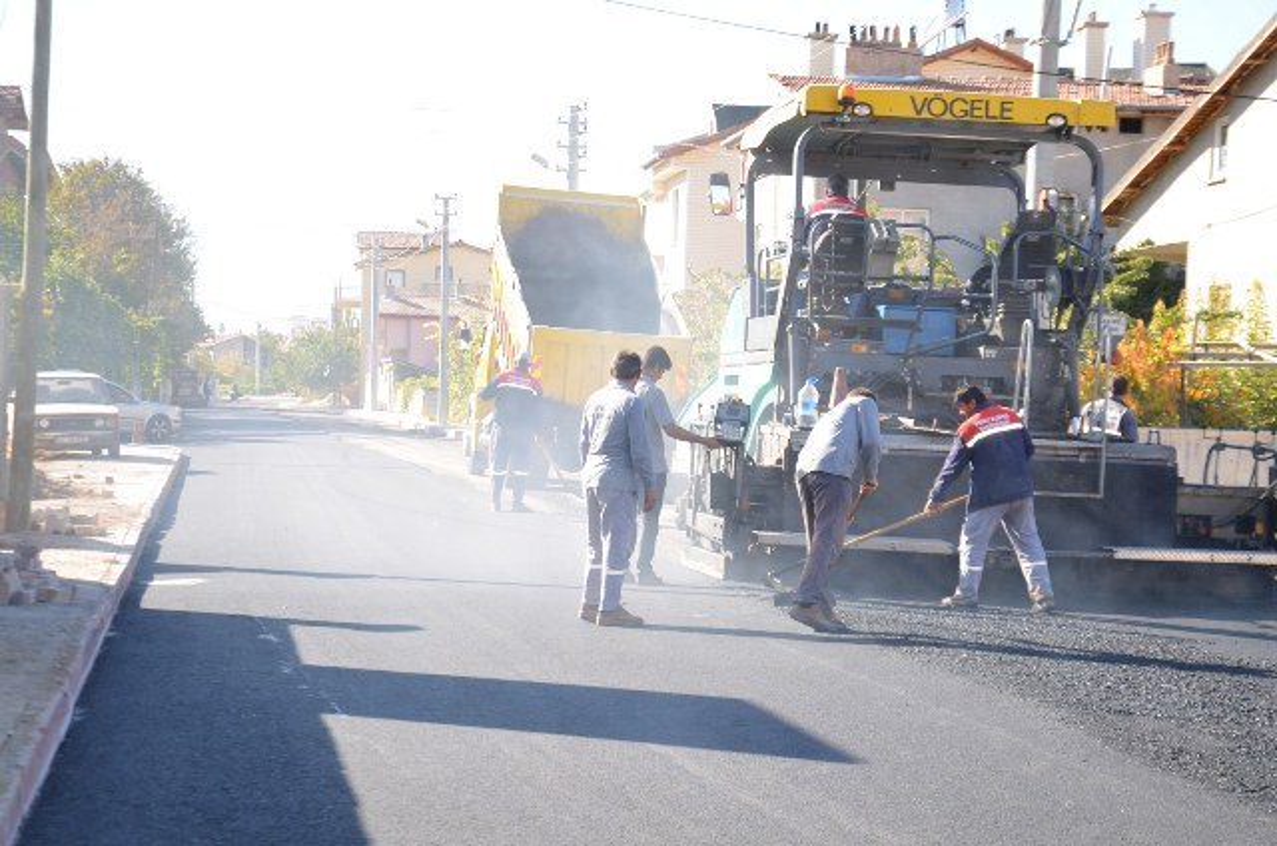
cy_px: 423
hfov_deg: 28.1
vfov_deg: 18.8
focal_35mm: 72
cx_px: 638
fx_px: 2549
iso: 200
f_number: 10
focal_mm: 48
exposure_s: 1/250
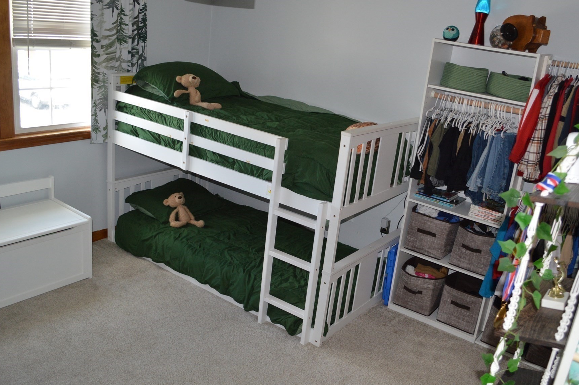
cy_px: 212
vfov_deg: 41.0
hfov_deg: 58.7
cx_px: 312
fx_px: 514
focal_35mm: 32
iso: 560
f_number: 3.5
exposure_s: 1/60
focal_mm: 18
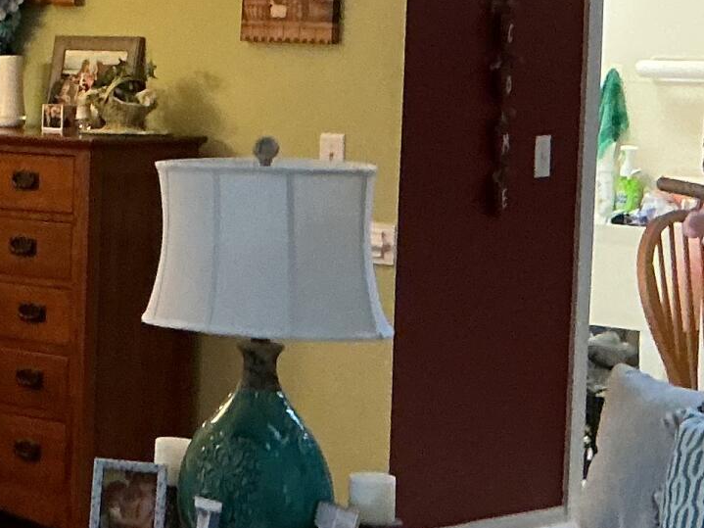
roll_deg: -0.8
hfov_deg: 15.1
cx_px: -333
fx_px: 2460
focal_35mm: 121
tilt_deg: -2.8
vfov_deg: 12.2
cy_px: 203
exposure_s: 1/60
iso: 200
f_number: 1.8
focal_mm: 3
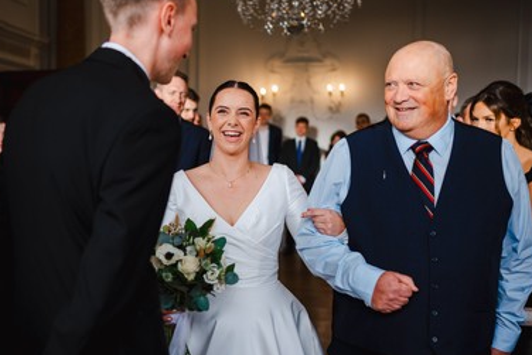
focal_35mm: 48
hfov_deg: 40.6
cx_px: 182
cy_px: 205
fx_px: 710
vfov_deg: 28.1
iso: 200
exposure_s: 1/800
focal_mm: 35
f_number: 1.8
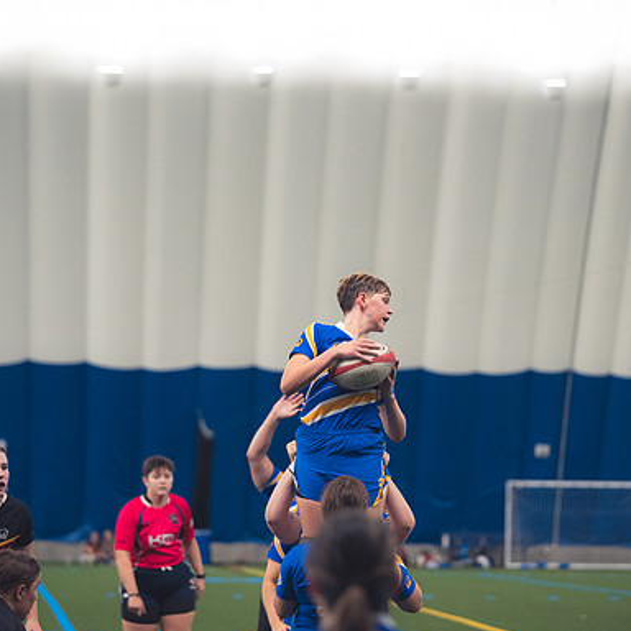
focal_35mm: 149
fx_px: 3073
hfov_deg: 11.7
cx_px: 366
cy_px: 316
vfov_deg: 11.7
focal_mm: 116
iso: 2500
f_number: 2.8
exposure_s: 1/320
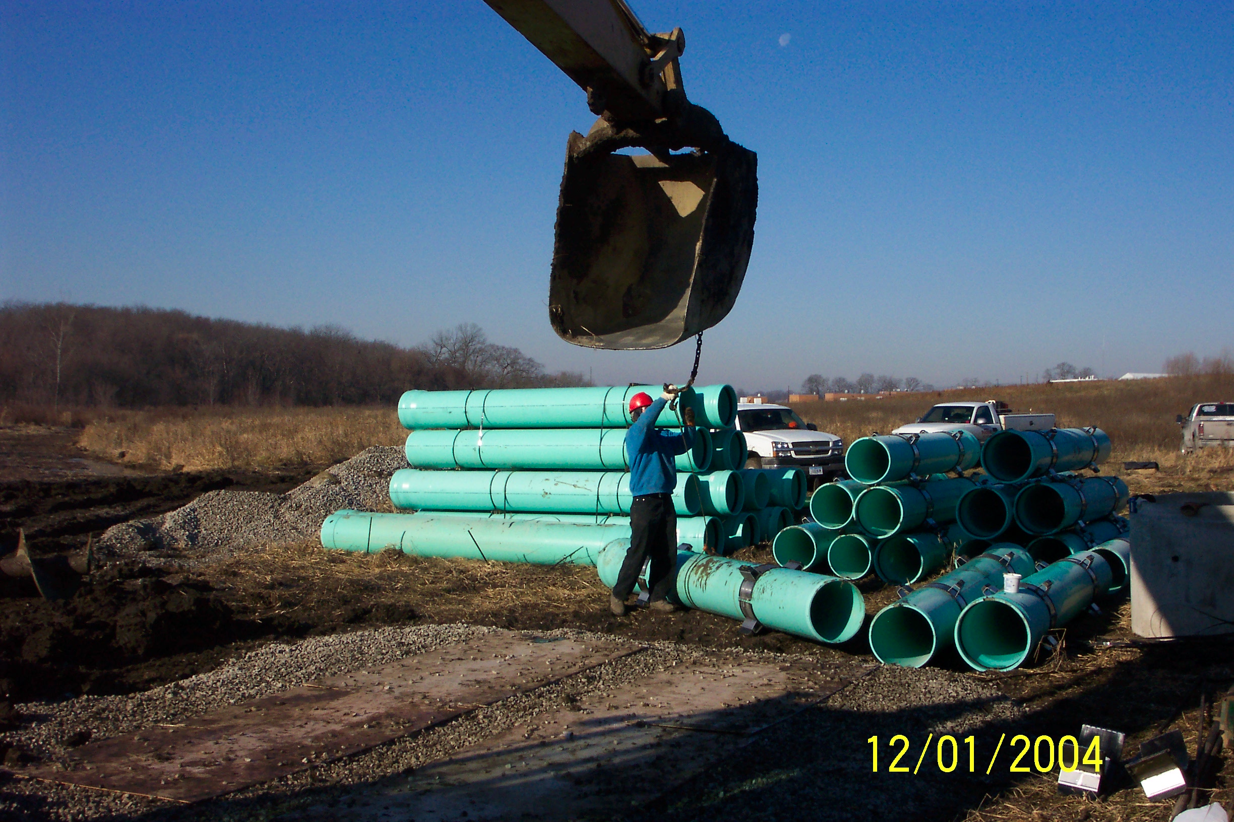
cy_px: 411
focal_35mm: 47
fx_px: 1611
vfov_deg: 28.6
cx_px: 617
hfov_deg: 41.9
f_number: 9.5
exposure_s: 1/250
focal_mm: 9.8
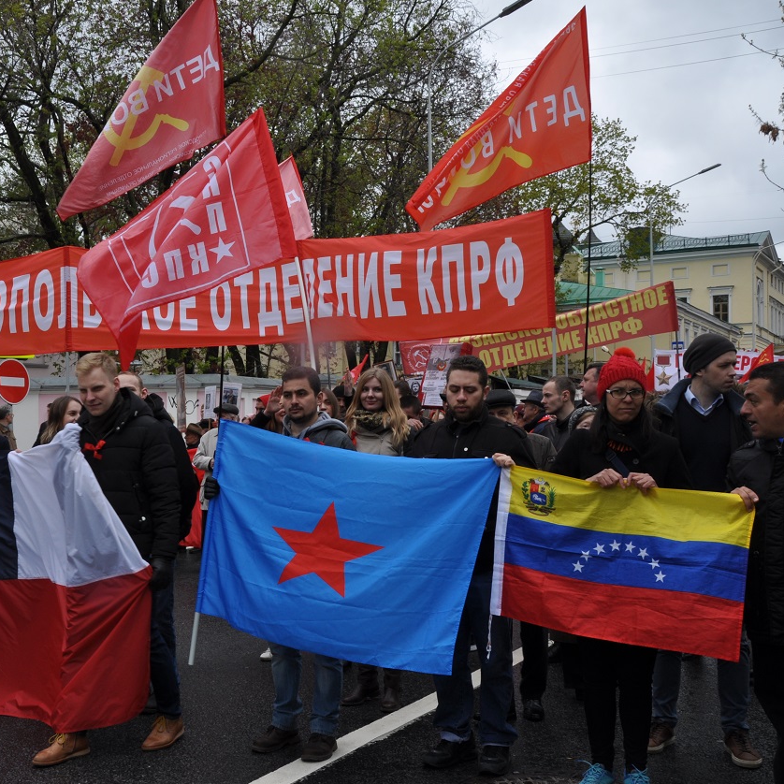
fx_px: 1102
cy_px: 398
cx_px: 231
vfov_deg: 39.2
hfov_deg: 38.5
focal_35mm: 43
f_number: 10
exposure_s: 1/100
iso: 200
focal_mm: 22
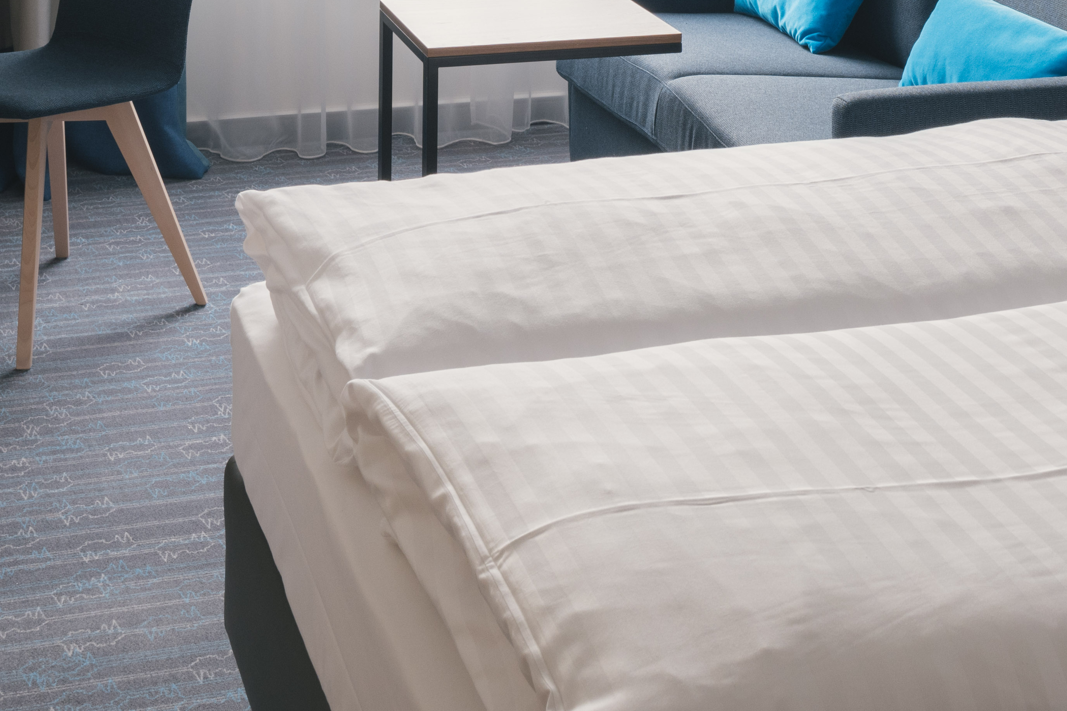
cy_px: -173
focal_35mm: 72
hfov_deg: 28.1
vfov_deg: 17.9
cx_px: 537
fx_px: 2134
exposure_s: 1/2.5
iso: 200
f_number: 11
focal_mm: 24
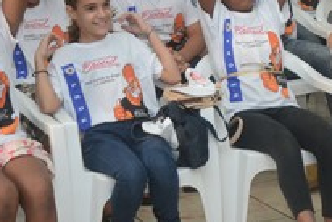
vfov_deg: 8.7
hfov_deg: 13.0
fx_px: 1450
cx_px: 300
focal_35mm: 157
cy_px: -2
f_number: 4.8
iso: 1600
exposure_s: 1/125
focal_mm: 48
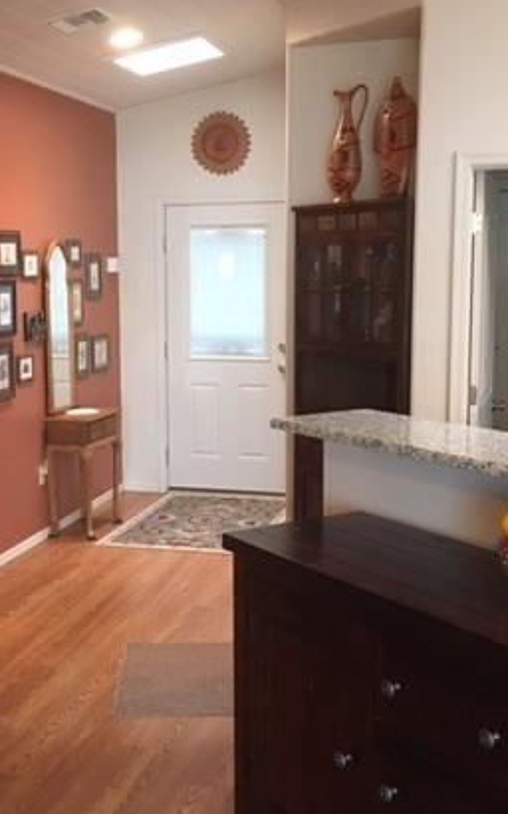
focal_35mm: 48
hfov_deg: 26.8
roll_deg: +0.9
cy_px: 421
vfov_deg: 41.8
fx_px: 1064
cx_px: 190
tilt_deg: -9.0
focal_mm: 4.15
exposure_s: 1/20
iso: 200
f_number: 2.2
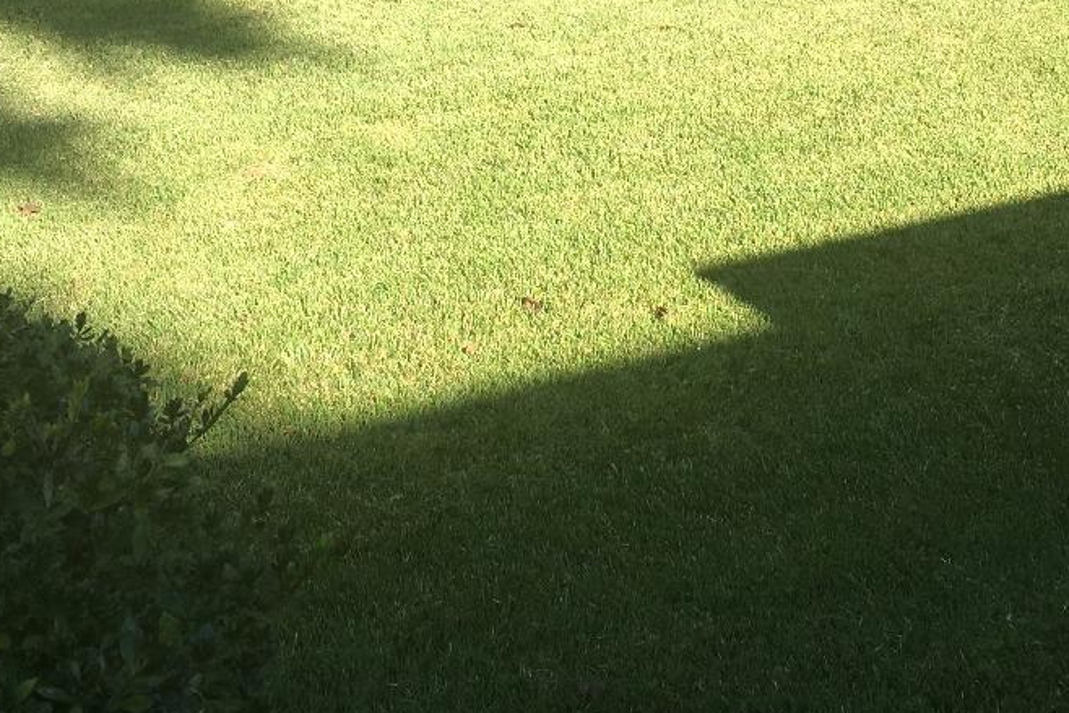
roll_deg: -2.4
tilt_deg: -20.8
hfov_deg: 30.5
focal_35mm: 66
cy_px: -39
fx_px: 1960
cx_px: 603
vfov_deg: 19.9
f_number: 2.2
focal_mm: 4.15
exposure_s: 1/651
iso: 25
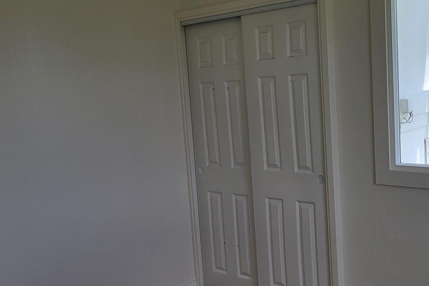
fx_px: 536
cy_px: 141
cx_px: 287
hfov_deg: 43.0
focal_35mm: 45
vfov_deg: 29.9
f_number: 1.8
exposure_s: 1/511
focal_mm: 5.4
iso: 40
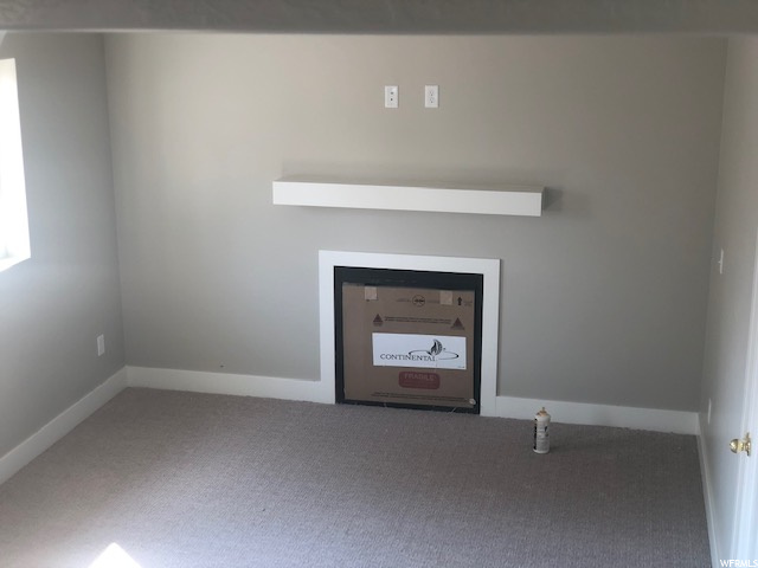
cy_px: 284
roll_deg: -0.3
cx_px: 379
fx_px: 1139
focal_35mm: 52
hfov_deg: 36.8
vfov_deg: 28.0
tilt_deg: -12.9
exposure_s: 1/60
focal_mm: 6
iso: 40
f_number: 2.4
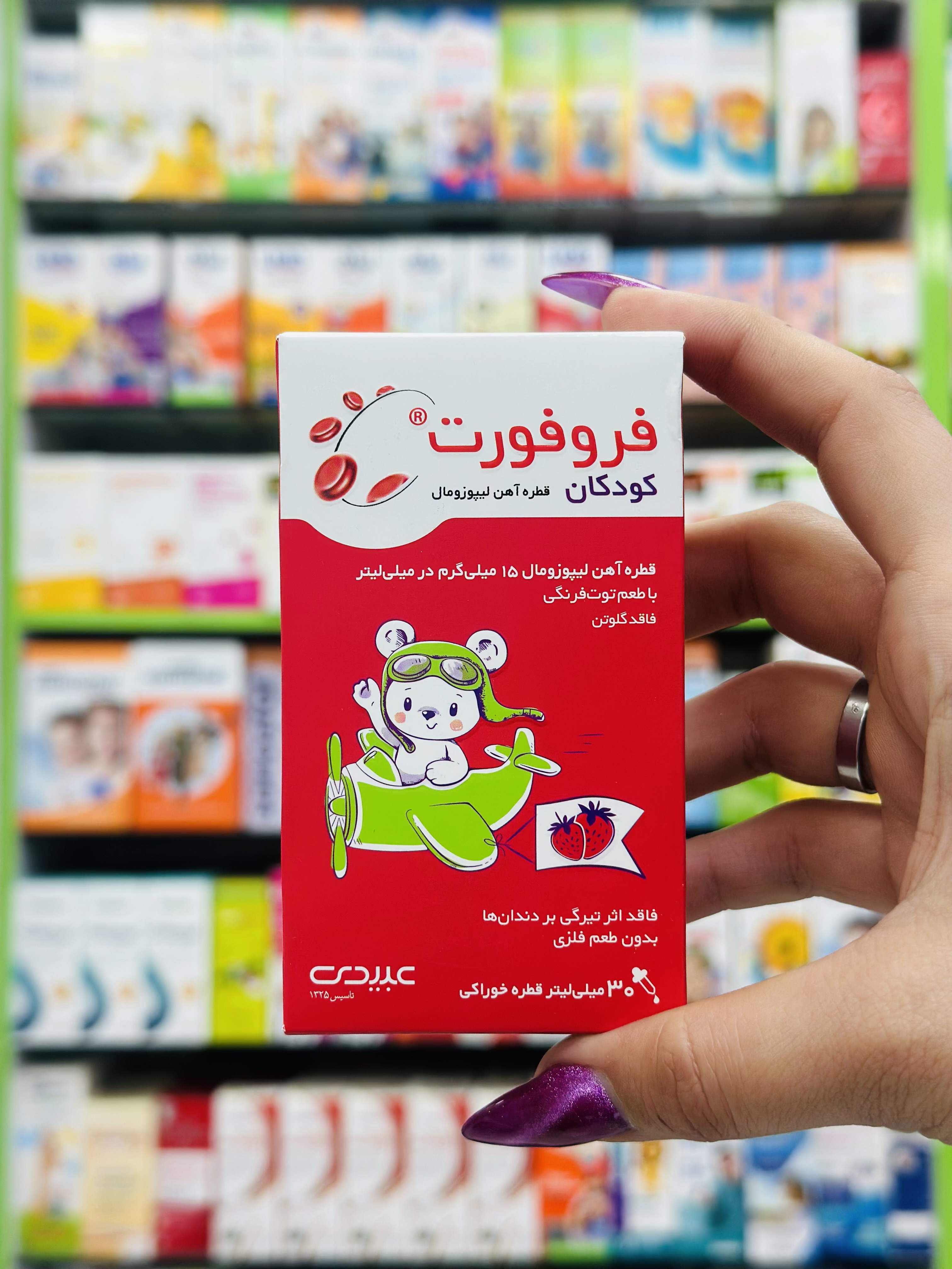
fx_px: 1760
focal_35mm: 48
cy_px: 634
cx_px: 476
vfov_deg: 39.7
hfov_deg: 30.3
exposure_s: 1/137
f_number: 1.78
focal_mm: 6.86
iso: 80
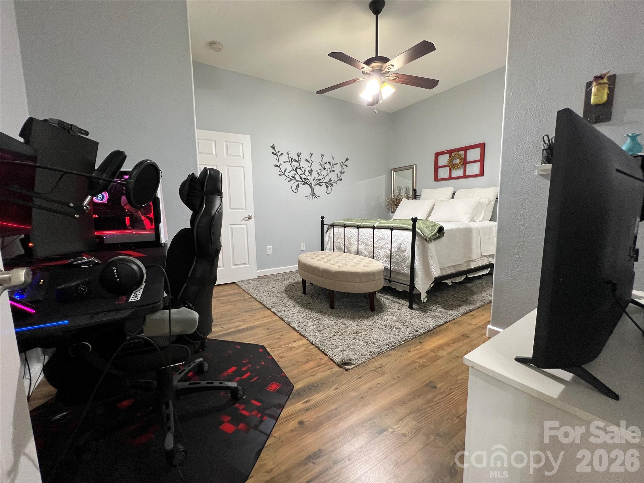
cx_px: 322
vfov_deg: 89.9
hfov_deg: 106.2
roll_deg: +0.7
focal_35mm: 13
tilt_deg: -7.8
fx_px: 242
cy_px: 242
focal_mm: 1.57
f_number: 1.8
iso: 250
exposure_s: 1/60
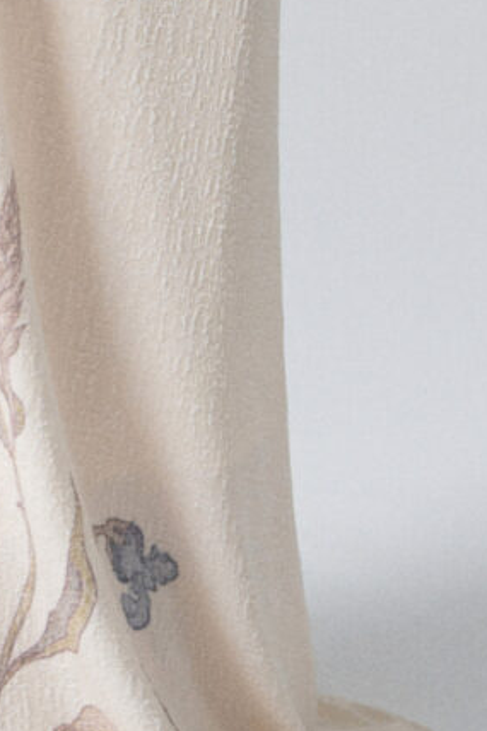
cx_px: -42
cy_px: -1009
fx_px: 6681
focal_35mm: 329
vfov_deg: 6.0
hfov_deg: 4.2
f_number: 7.1
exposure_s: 1/160
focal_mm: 55
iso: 160
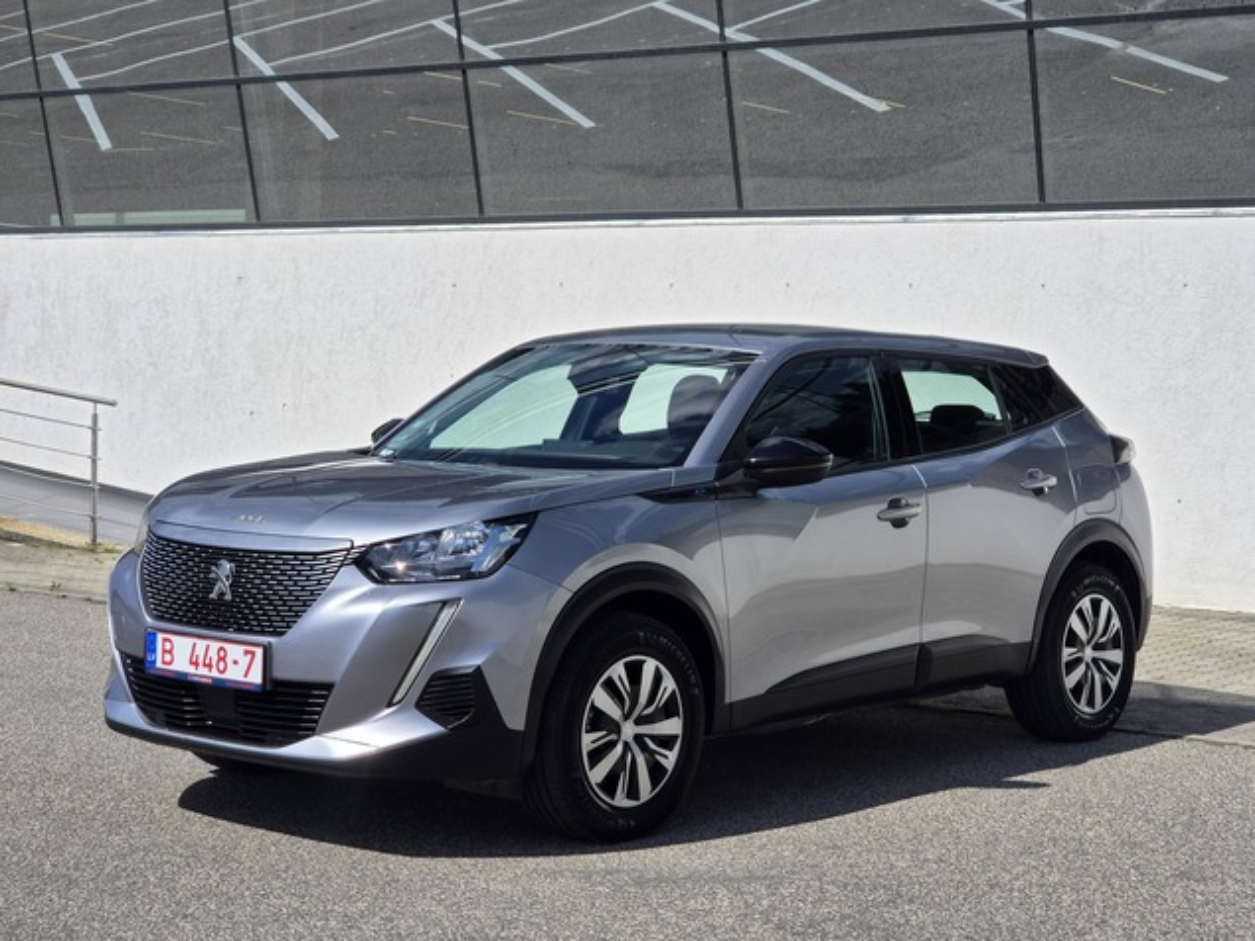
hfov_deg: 28.2
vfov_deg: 21.3
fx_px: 2501
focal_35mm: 69
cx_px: 628
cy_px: 470
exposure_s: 1/1996
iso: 32
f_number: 2.4
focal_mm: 7
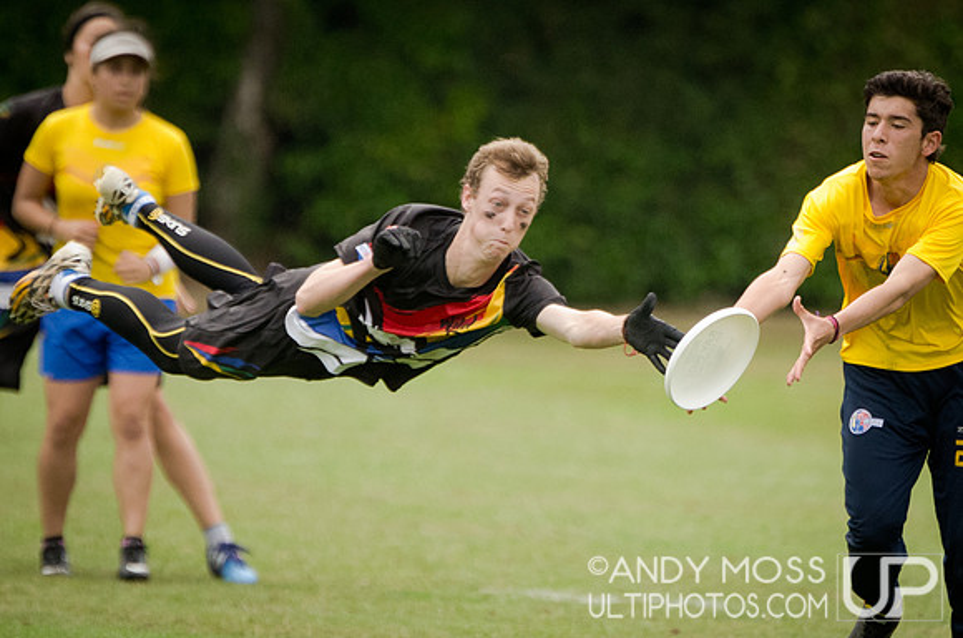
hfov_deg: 4.6
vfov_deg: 3.0
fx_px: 12011
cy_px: 319
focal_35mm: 450
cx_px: 482
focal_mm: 300
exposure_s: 1/8000
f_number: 3.2
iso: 1250
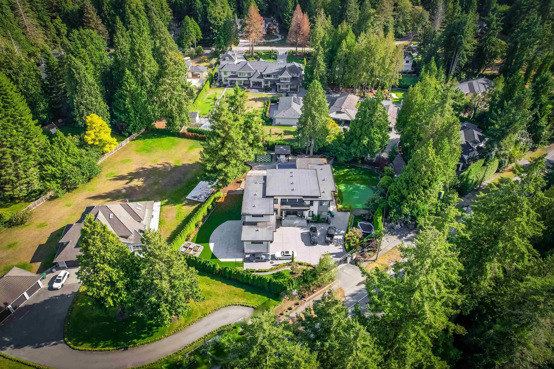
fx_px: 339
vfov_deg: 57.2
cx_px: 277
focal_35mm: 22
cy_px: 184
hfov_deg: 78.6
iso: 100
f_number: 2.8
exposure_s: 1/800
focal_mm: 8.38
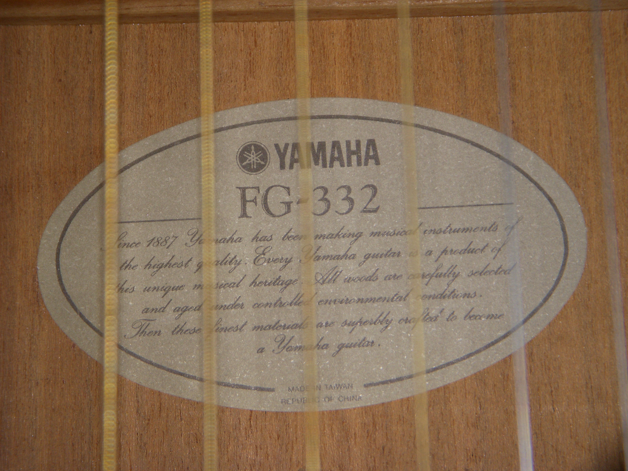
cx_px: 314
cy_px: 236
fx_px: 2068
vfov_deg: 13.0
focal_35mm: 114
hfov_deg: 17.3
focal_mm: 18.9
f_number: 4.2
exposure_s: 1/60
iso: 100
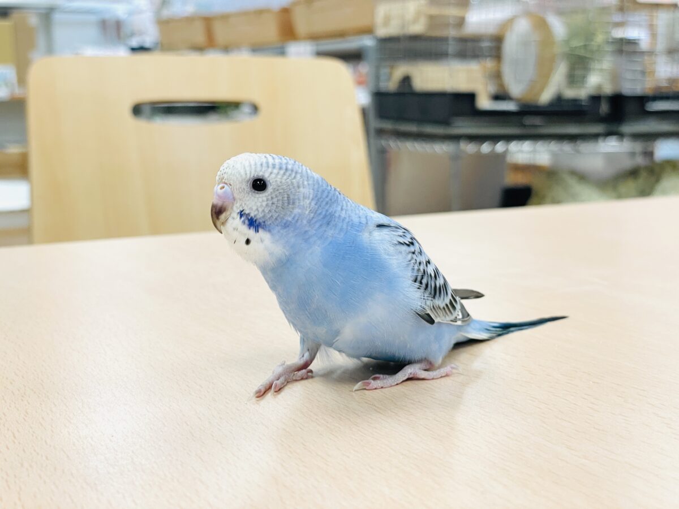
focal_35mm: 52
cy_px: 254
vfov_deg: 28.0
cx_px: 340
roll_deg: +0.0
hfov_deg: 36.8
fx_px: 1020
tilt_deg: -9.0
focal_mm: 6
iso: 64
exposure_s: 1/99
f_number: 2
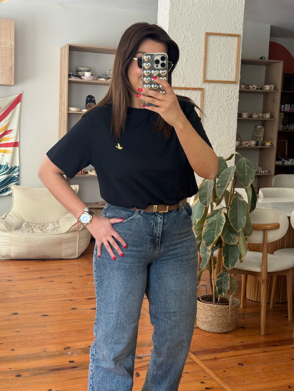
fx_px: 544
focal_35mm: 48
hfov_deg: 30.3
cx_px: 147
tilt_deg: -19.7
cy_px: 196
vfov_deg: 39.7
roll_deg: -1.9
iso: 100
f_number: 1.78
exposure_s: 1/78
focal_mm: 6.76
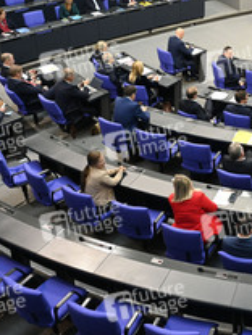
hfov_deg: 27.1
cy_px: 101
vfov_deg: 37.6
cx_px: 264
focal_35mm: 50
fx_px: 485
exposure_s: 1/320
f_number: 4
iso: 6400
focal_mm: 24
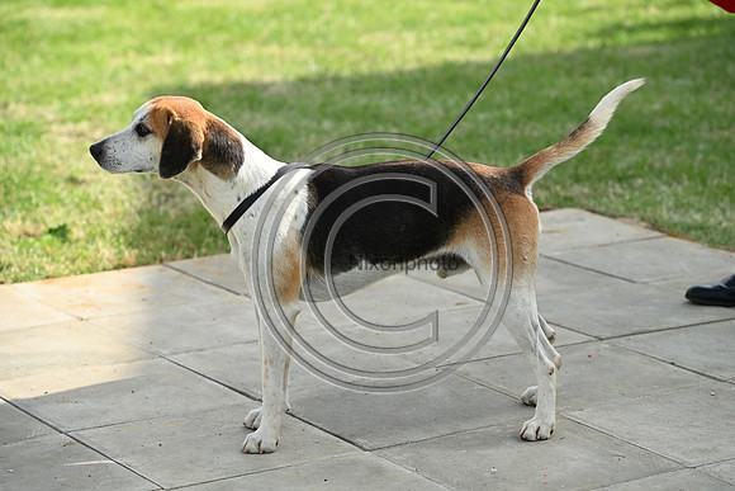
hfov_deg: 16.8
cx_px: 368
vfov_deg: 11.2
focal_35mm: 122
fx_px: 2491
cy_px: 246
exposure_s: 1/1000
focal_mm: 122
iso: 280
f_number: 4.5
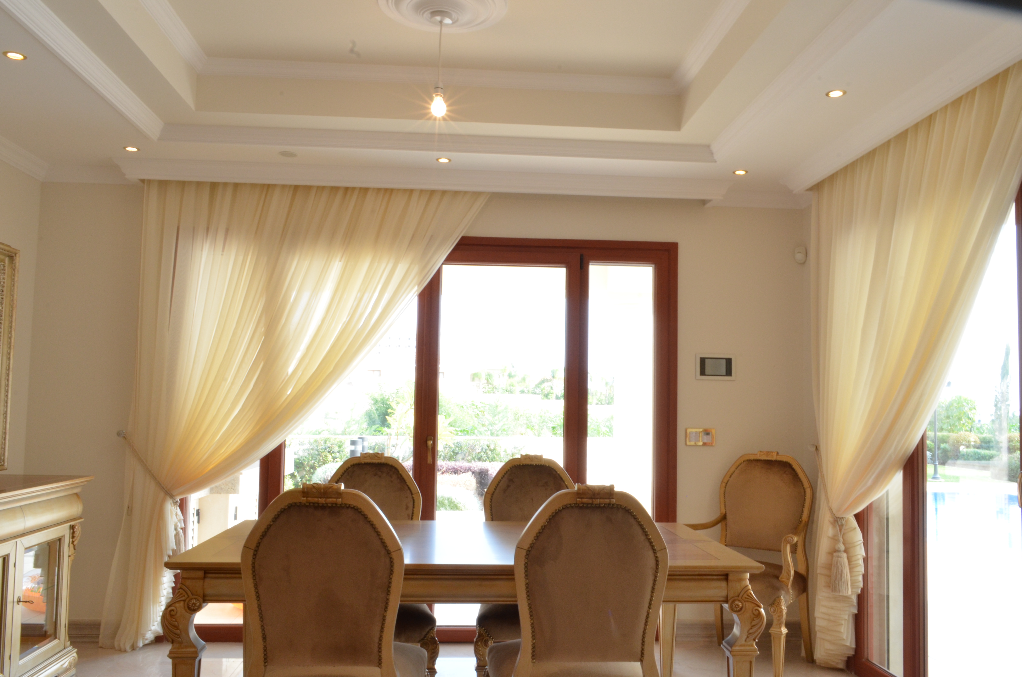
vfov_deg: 43.4
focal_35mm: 30
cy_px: 338
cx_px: 511
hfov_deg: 62.0
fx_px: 850
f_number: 25
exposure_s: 1/8
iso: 640
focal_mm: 20
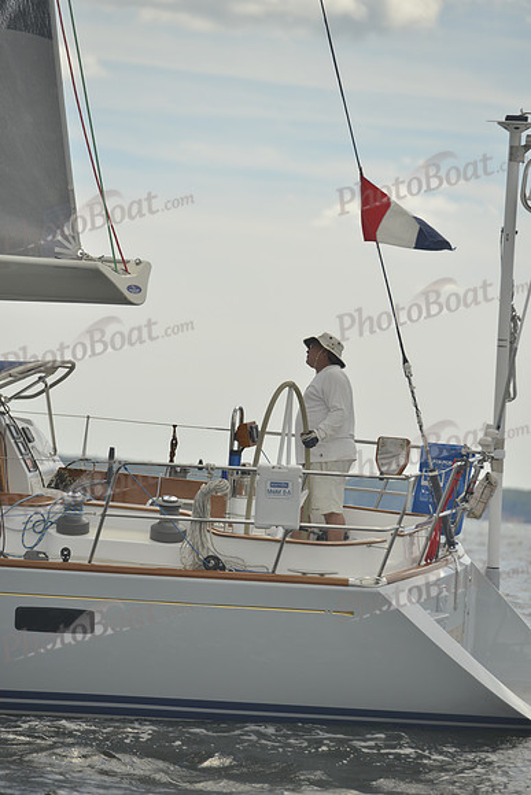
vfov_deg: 10.3
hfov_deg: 6.9
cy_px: 398
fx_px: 4422
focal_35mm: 200
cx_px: 266
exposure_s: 1/640
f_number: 5.6
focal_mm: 200
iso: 200
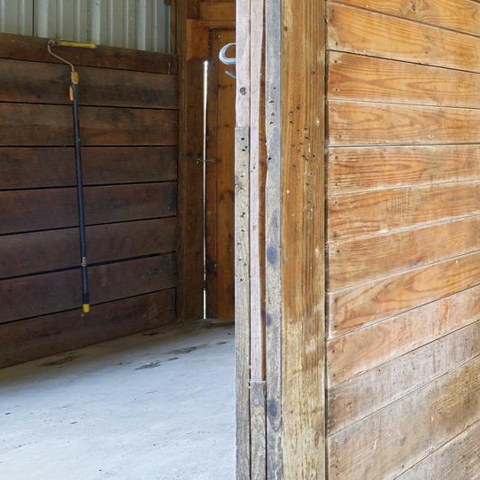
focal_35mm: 45
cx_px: 895
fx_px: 706
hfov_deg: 21.3
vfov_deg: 36.9
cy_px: 137
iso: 400
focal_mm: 14
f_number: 13
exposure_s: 1/4
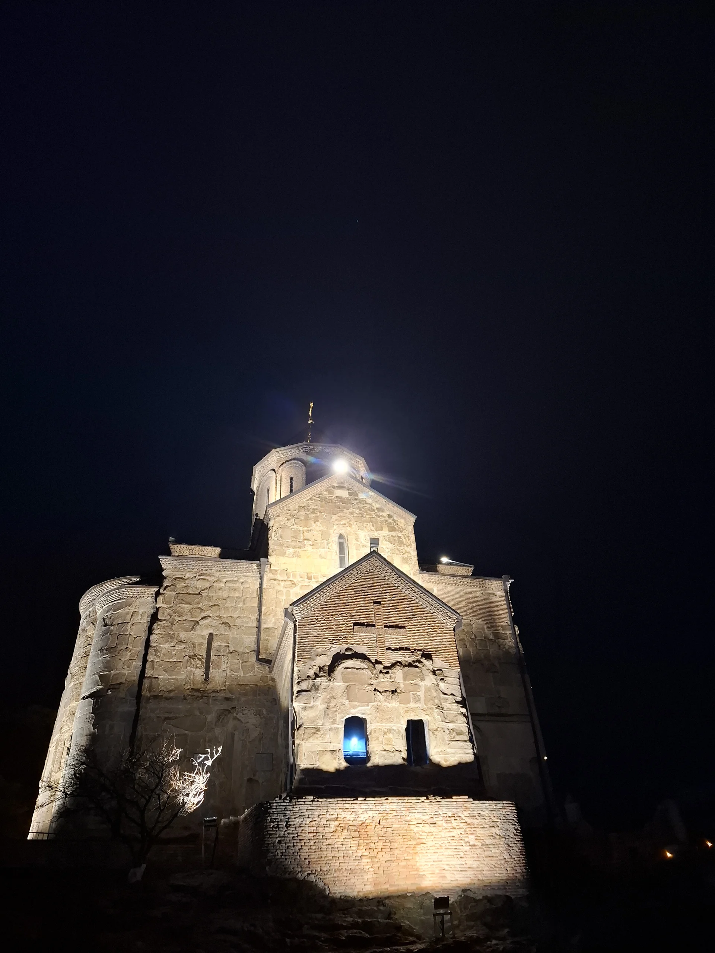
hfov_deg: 58.9
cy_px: 476
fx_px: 633
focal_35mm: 23
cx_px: 358
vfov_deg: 73.9
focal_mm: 5.54
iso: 500
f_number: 1.8
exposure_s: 1/25
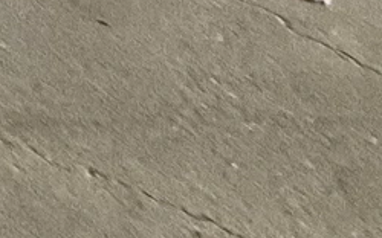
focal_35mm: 246
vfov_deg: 5.0
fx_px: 2560
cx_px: -1128
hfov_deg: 6.8
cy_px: -587
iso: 100
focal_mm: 3
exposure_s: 1/60
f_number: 1.8
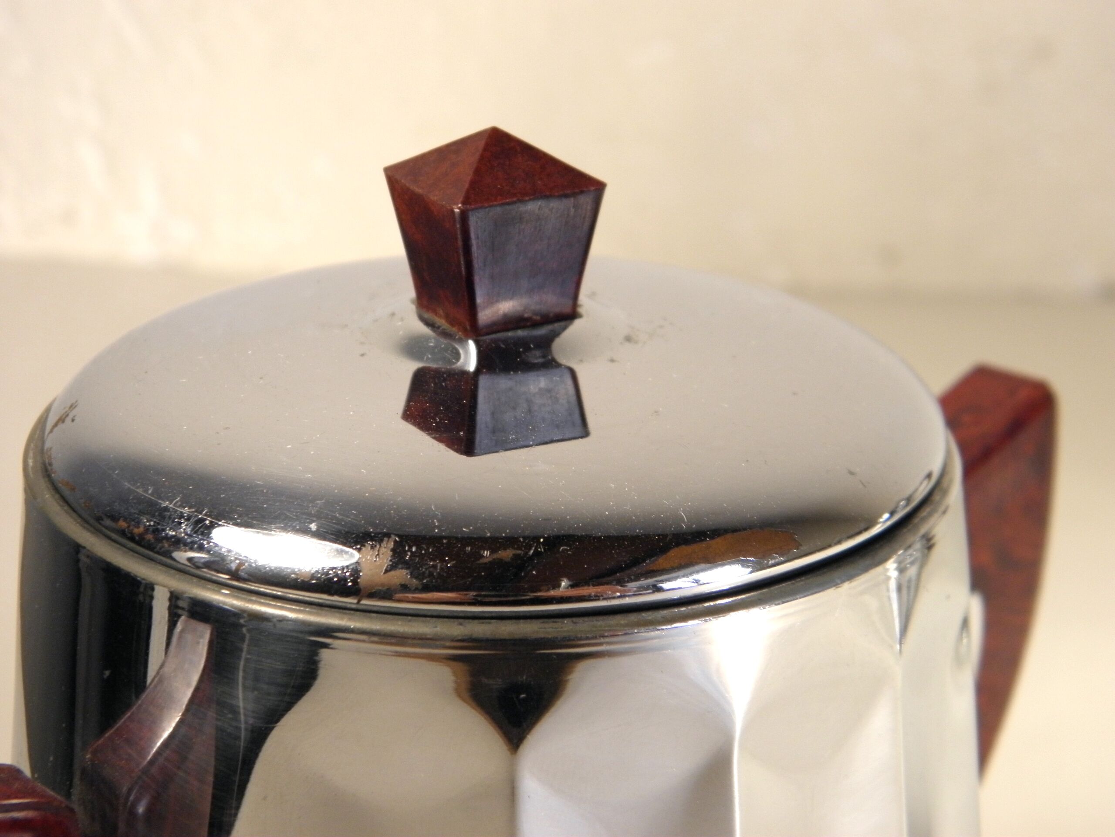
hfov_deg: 24.4
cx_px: 558
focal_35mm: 80
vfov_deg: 18.4
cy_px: 418
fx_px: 2577
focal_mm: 14.3
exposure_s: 1/50
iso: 160
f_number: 4.4
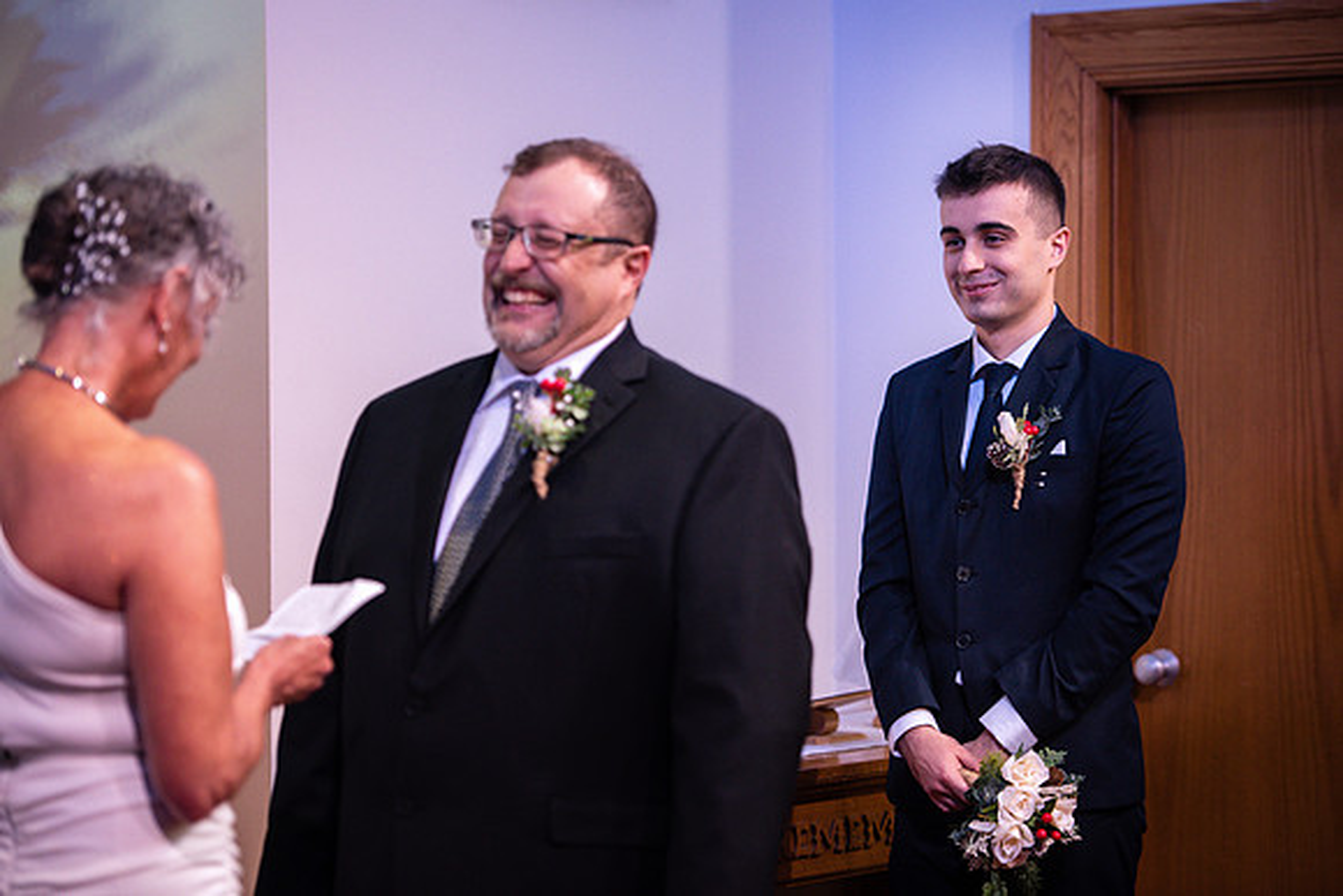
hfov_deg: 18.0
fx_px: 4228
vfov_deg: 12.1
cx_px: 692
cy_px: 434
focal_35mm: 113
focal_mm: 110
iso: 800
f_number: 2.8
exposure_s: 1/200
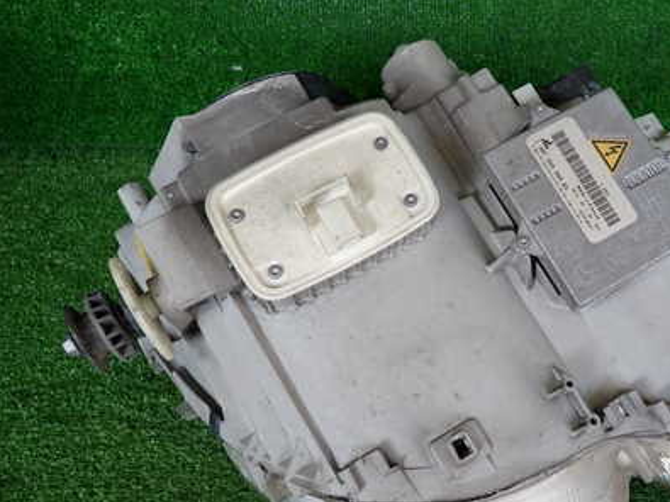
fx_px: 735
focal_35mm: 38
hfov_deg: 47.9
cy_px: 287
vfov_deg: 37.6
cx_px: 465
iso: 160
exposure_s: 1/125
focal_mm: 4.5
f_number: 2
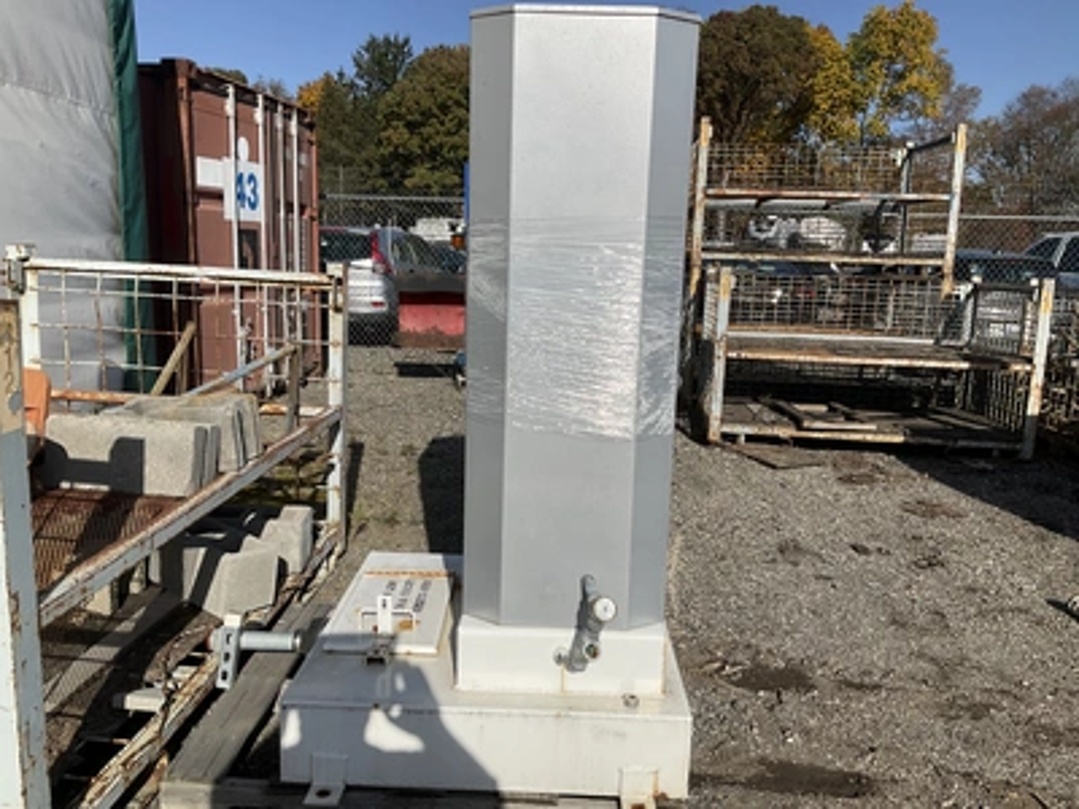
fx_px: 904
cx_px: 540
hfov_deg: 61.7
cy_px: 404
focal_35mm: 29
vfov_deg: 48.2
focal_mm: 3
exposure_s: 1/3534
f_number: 1.8
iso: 25
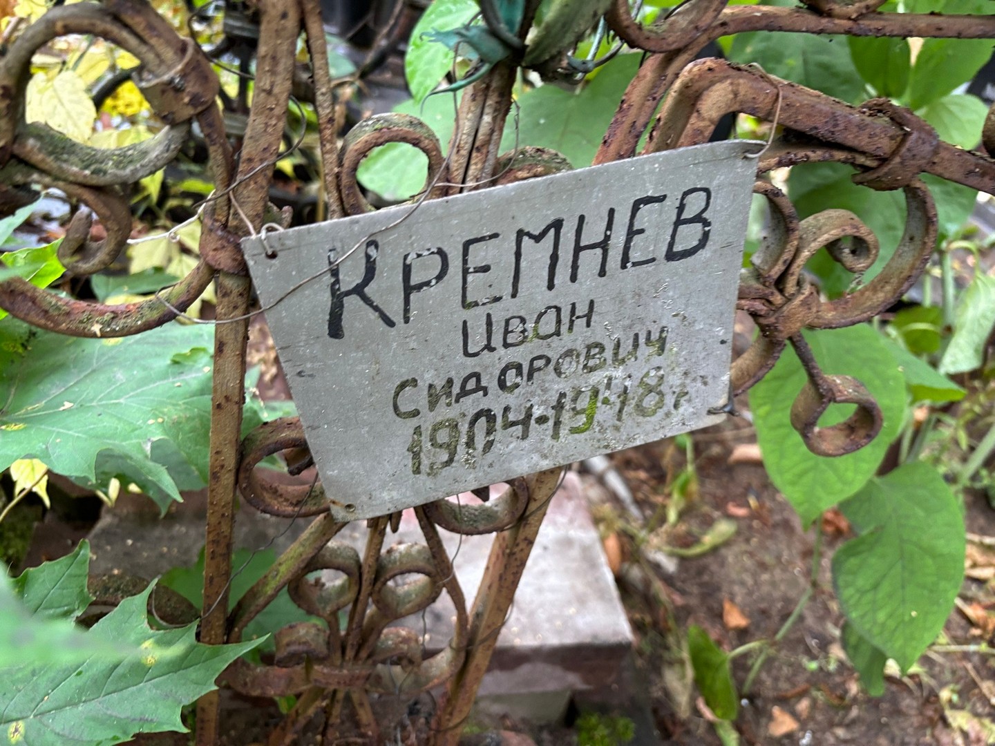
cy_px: 373
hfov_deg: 67.3
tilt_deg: -31.6
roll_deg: -15.9
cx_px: 498
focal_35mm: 26
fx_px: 747
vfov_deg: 53.1
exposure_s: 1/60
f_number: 1.6
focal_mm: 5.96
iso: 200
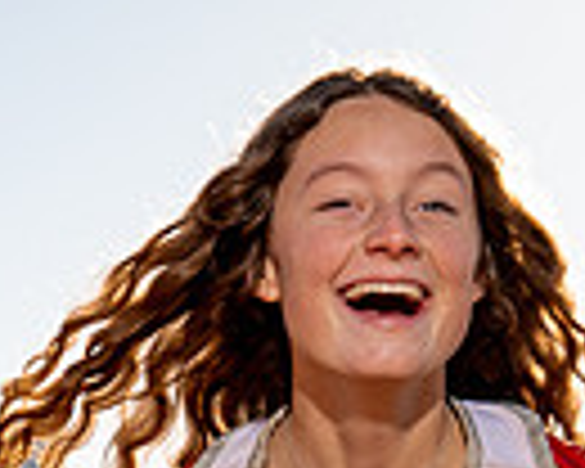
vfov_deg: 8.6
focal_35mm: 170
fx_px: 2943
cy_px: 927
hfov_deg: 11.3
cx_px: 174
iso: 100
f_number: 5.6
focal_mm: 28
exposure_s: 1/250
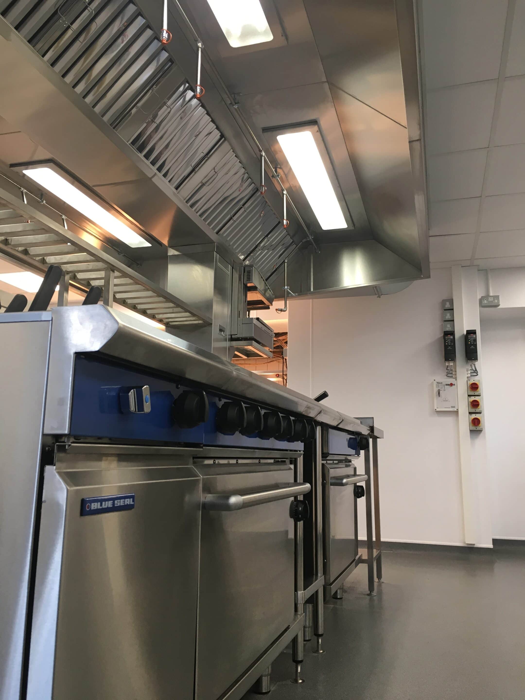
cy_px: 350
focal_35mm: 29
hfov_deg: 48.2
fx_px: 586
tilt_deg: +10.6
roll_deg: -1.7
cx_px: 262
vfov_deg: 61.7
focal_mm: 4.15
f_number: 2.2
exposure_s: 1/33
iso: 40
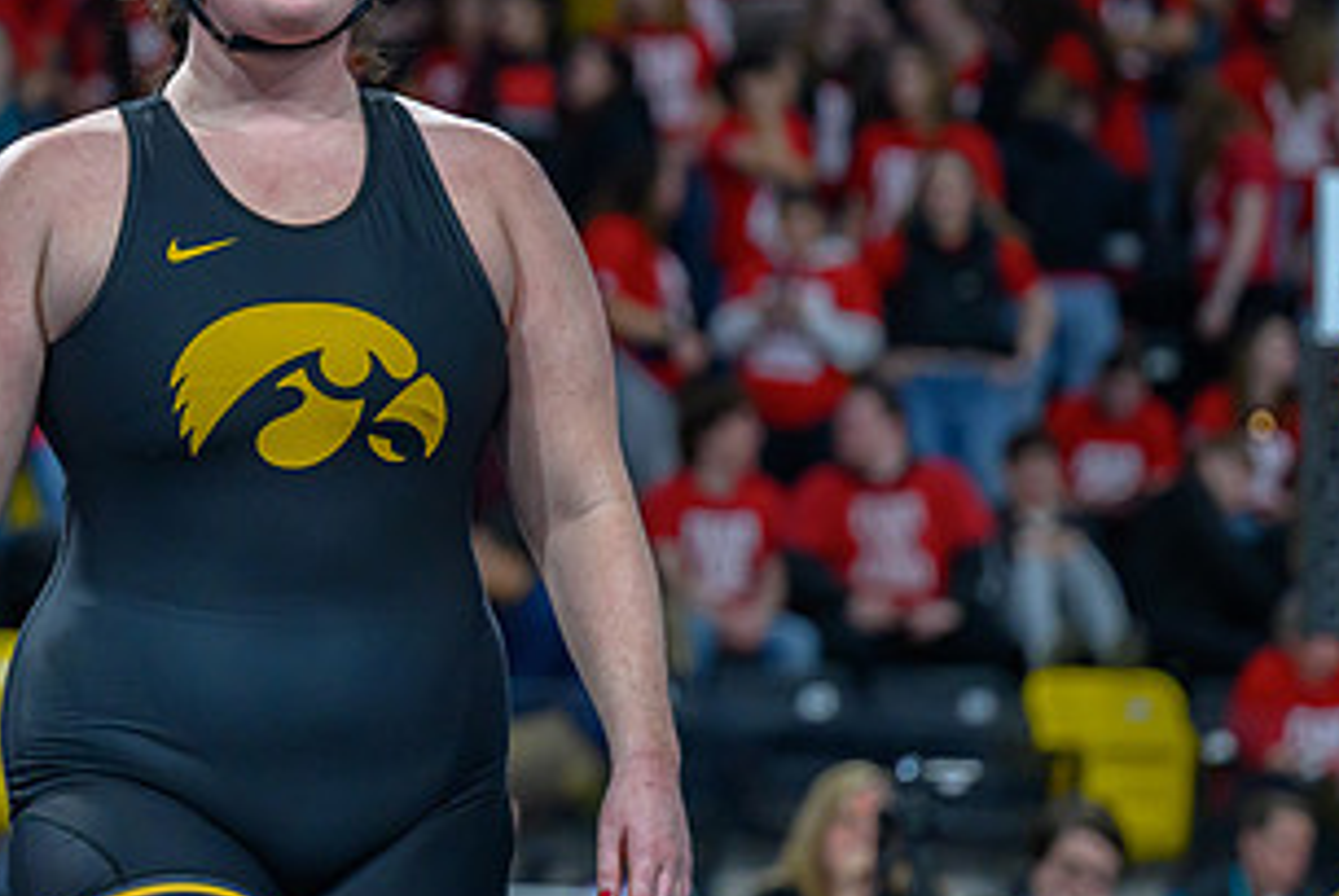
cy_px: 382
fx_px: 8041
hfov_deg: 9.5
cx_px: 196
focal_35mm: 216
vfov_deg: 6.4
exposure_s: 1/800
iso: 2200
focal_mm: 91
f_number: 2.8
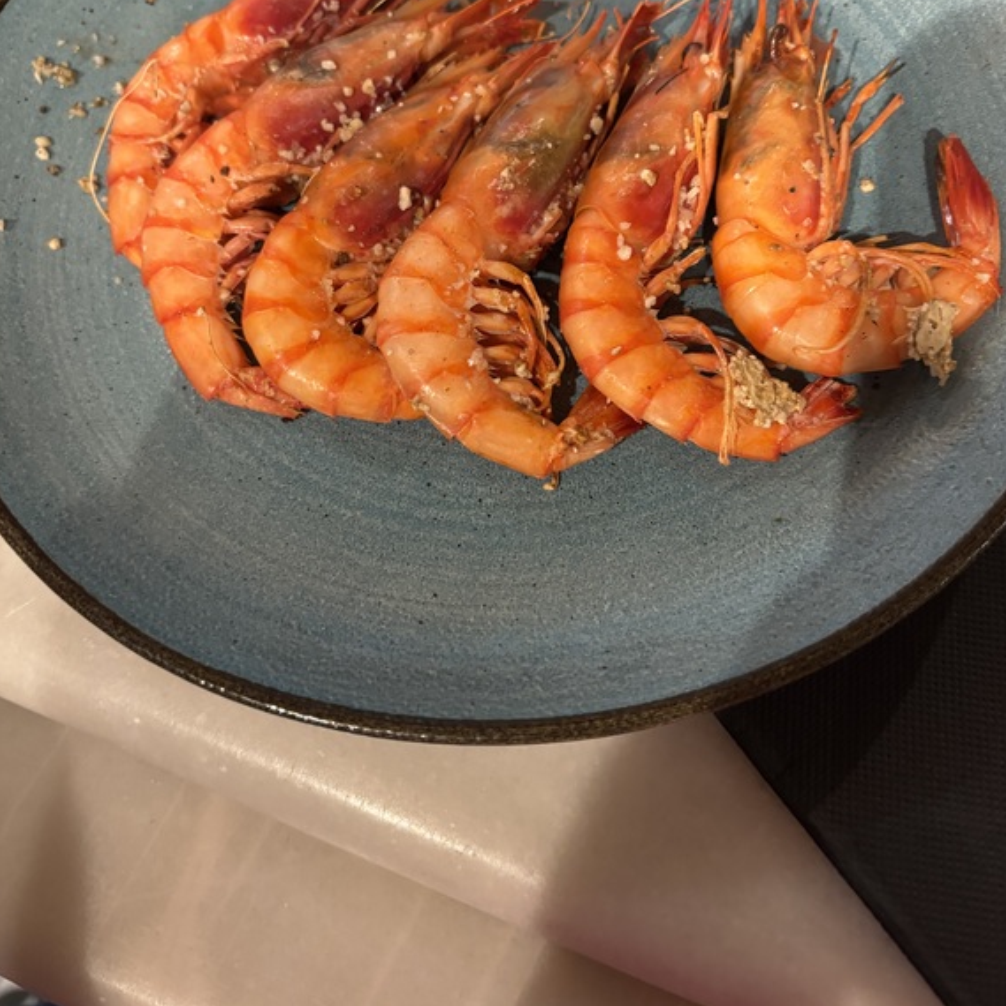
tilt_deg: -62.9
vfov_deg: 52.1
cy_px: 387
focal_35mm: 31
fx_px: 1019
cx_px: 504
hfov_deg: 52.5
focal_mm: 5.96
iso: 320
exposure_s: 1/50
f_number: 1.6
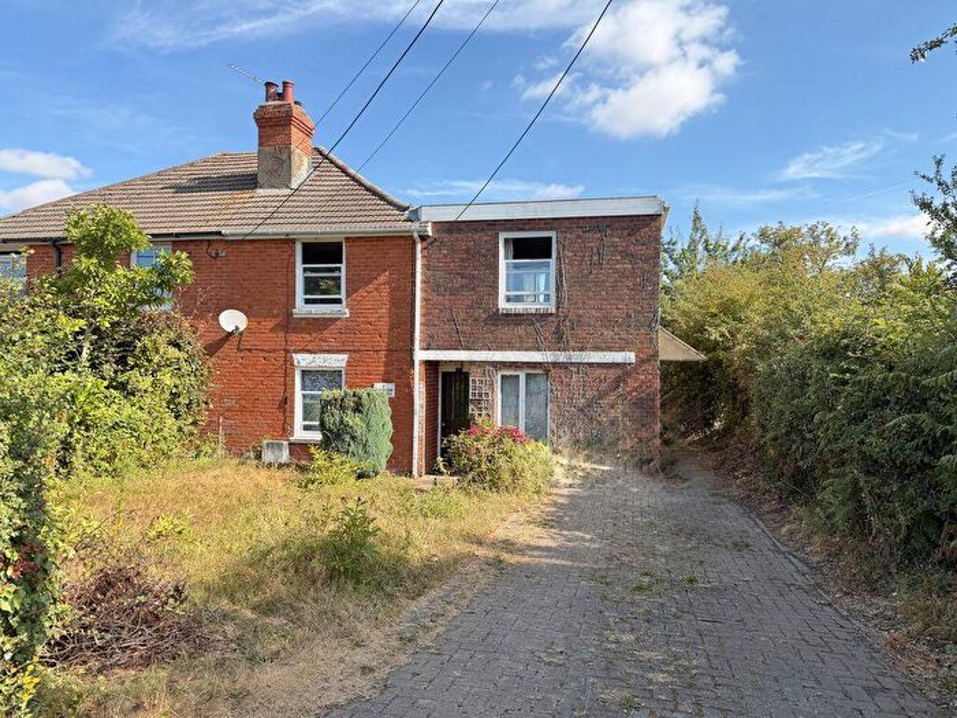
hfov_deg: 71.6
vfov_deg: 56.8
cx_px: 478
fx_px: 664
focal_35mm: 24
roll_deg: -1.0
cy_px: 359
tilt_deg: +0.1
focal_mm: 6.76
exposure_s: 1/1156
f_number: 1.78
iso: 100
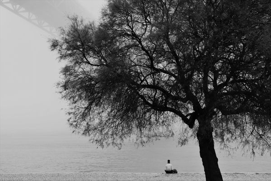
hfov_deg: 50.7
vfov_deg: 35.1
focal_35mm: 38
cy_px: 90
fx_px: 286
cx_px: 136
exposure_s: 1/210
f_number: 8
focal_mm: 25.4
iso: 400
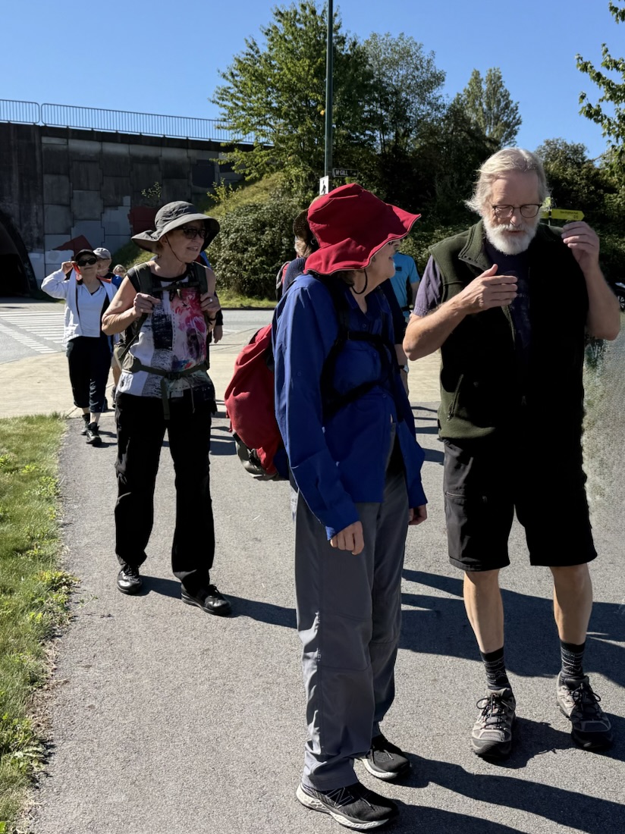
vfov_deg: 71.6
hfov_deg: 56.8
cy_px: 417
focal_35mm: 24
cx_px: 312
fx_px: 578
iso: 80
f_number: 1.78
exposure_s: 1/2907
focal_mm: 6.76
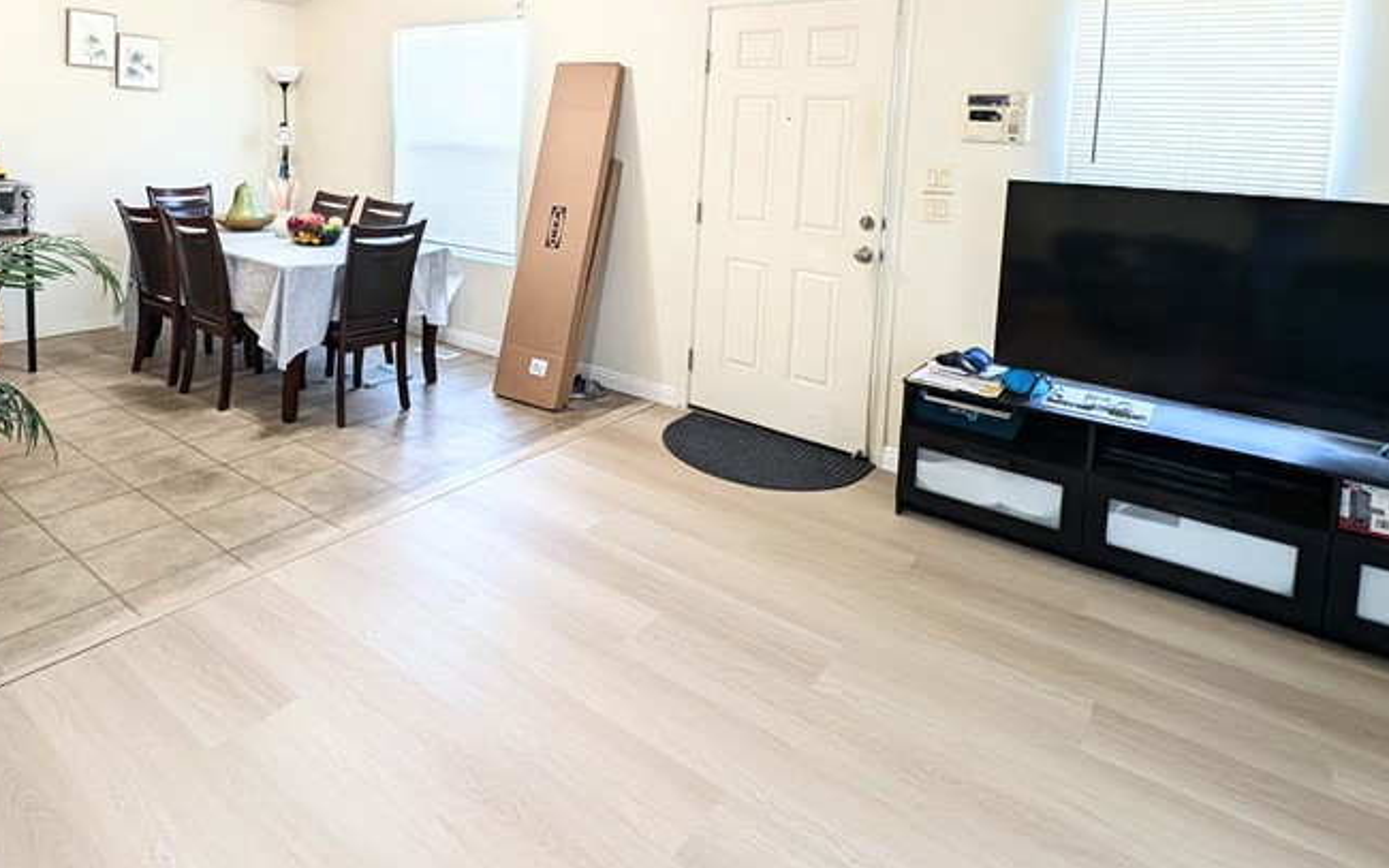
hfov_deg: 83.9
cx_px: 548
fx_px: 757
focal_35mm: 20
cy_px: 186
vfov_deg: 55.8
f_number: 1.95
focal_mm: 2.23
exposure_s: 1/40
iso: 40
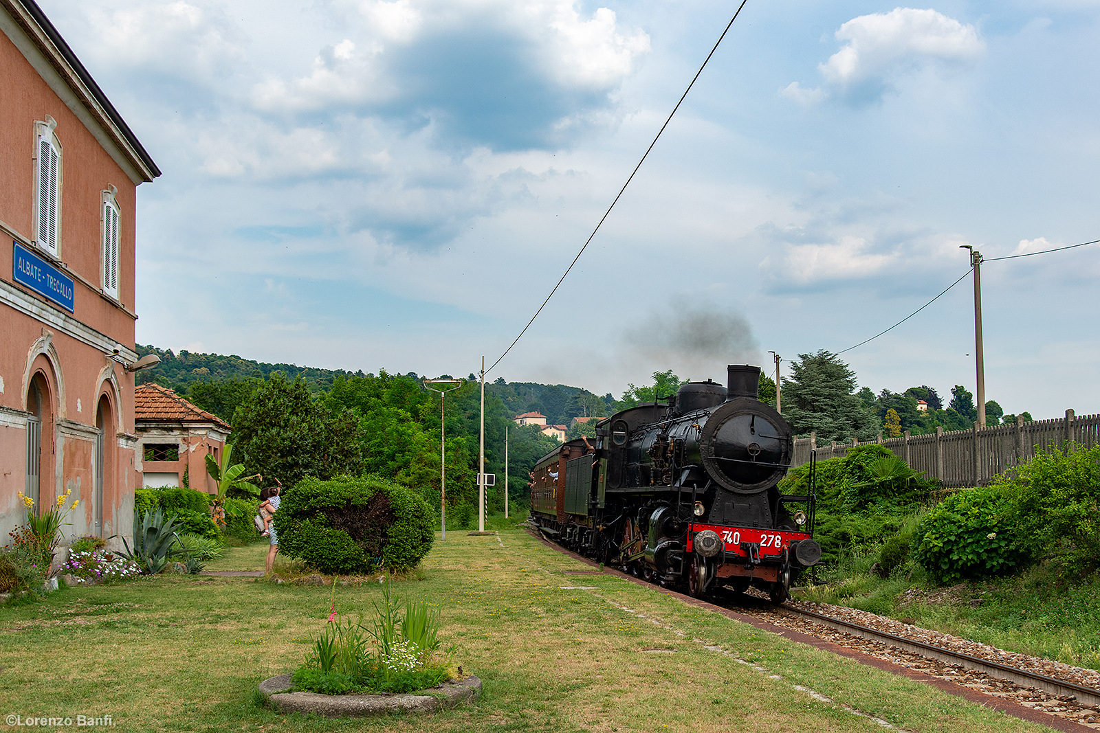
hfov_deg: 50.7
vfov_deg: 35.1
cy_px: 366
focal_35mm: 38
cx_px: 550
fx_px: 1161
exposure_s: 1/640
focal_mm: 38
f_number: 5.6
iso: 400
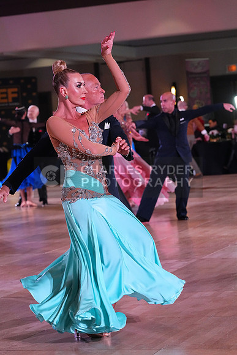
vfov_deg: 18.6
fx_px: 1086
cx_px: 118
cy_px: 178
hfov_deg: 12.5
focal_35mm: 110
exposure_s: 1/400
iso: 8000
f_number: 5.6
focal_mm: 110
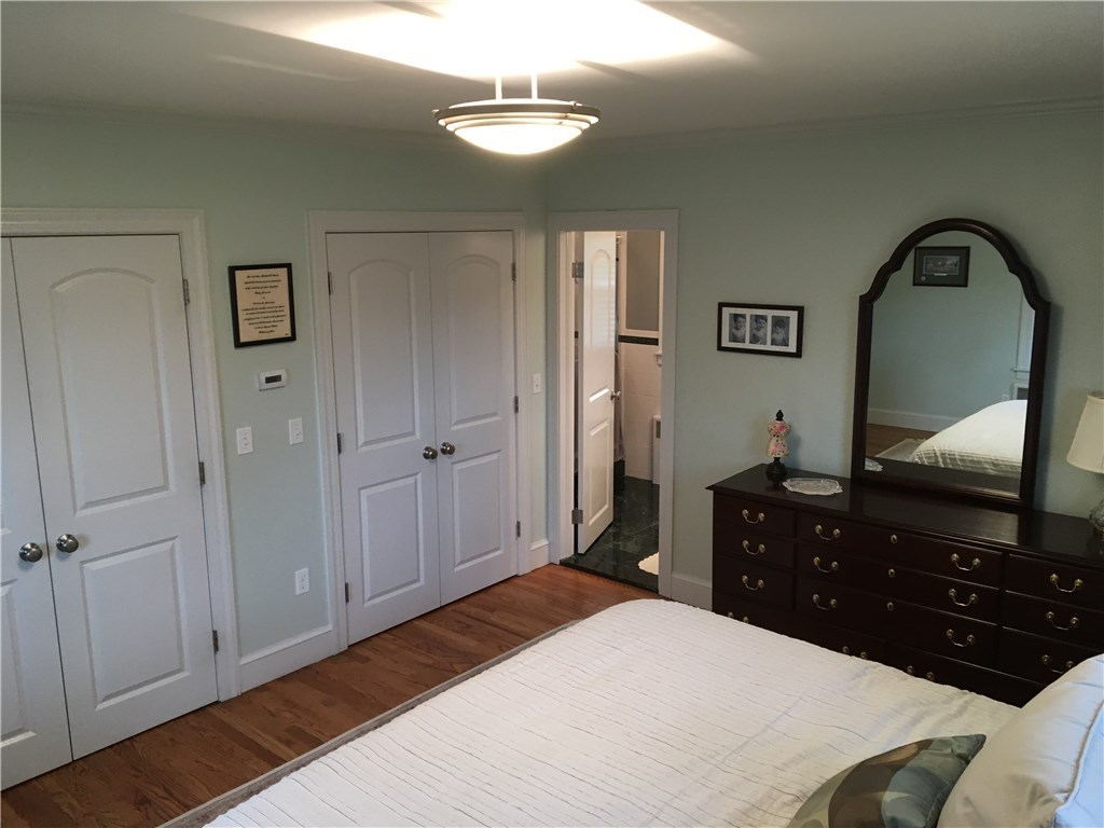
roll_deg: +0.4
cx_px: 552
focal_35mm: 29
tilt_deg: -10.6
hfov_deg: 61.7
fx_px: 925
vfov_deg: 48.2
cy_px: 414
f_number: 2.2
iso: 40
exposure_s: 1/30
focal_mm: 4.15
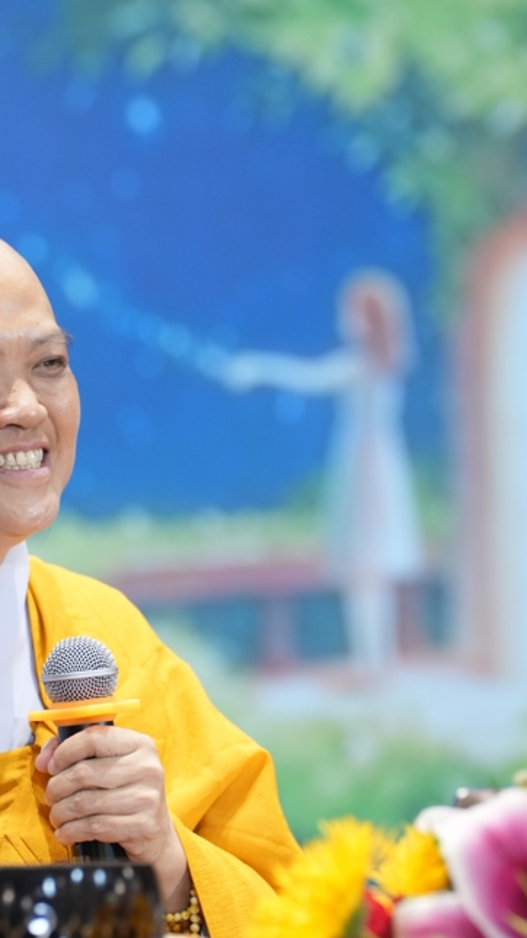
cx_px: 165
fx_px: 4176
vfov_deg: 12.8
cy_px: 468
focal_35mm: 168
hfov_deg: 7.2
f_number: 3.2
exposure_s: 1/80
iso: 1600
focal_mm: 106
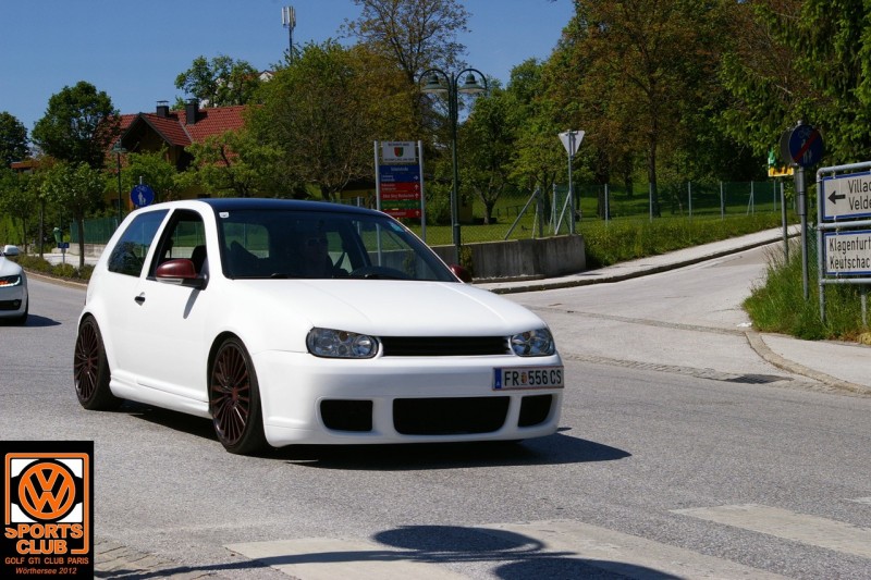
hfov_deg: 31.2
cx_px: 436
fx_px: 1560
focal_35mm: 64
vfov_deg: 21.1
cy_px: 290
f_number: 11
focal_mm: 43
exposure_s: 1/350
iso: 200
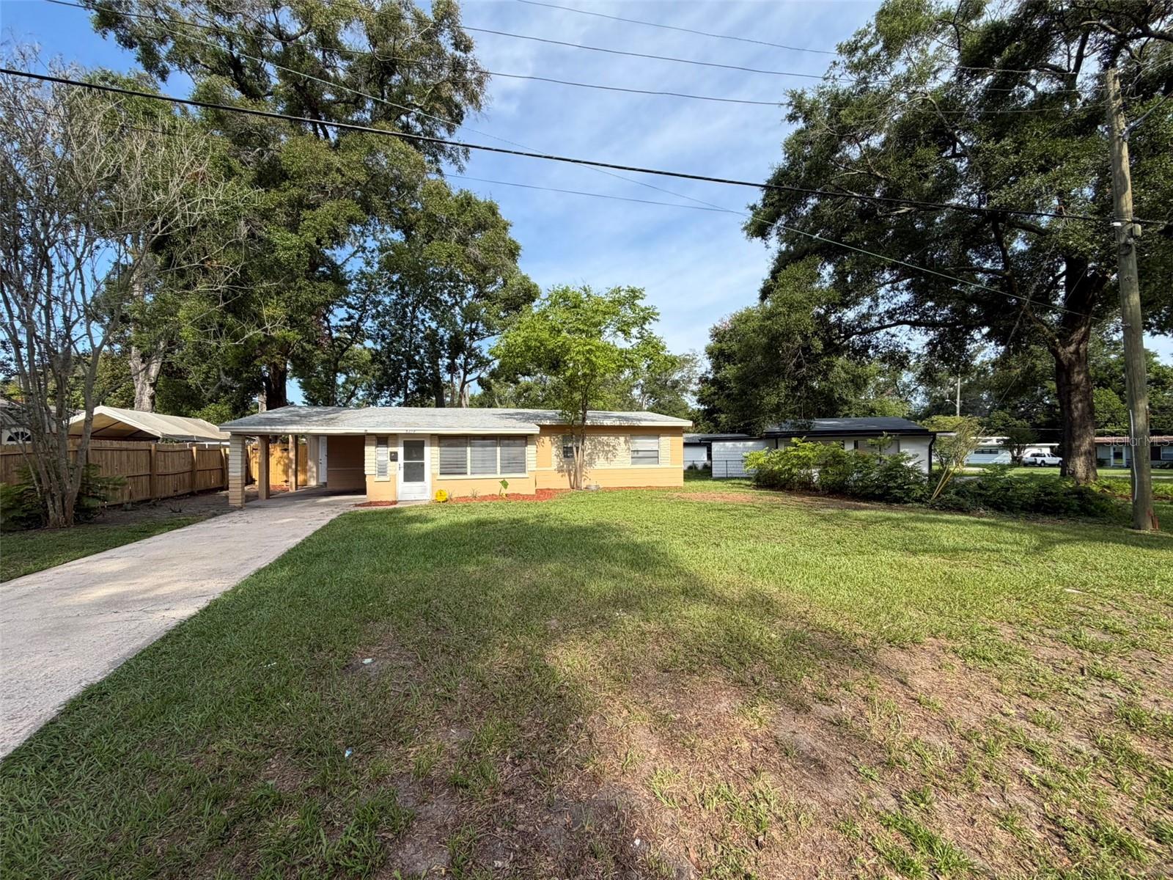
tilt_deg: +0.8
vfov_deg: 85.7
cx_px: 586
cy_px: 440
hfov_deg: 102.1
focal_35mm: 14
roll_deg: +0.1
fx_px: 474
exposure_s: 1/742
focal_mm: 2.22
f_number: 2.2
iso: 40
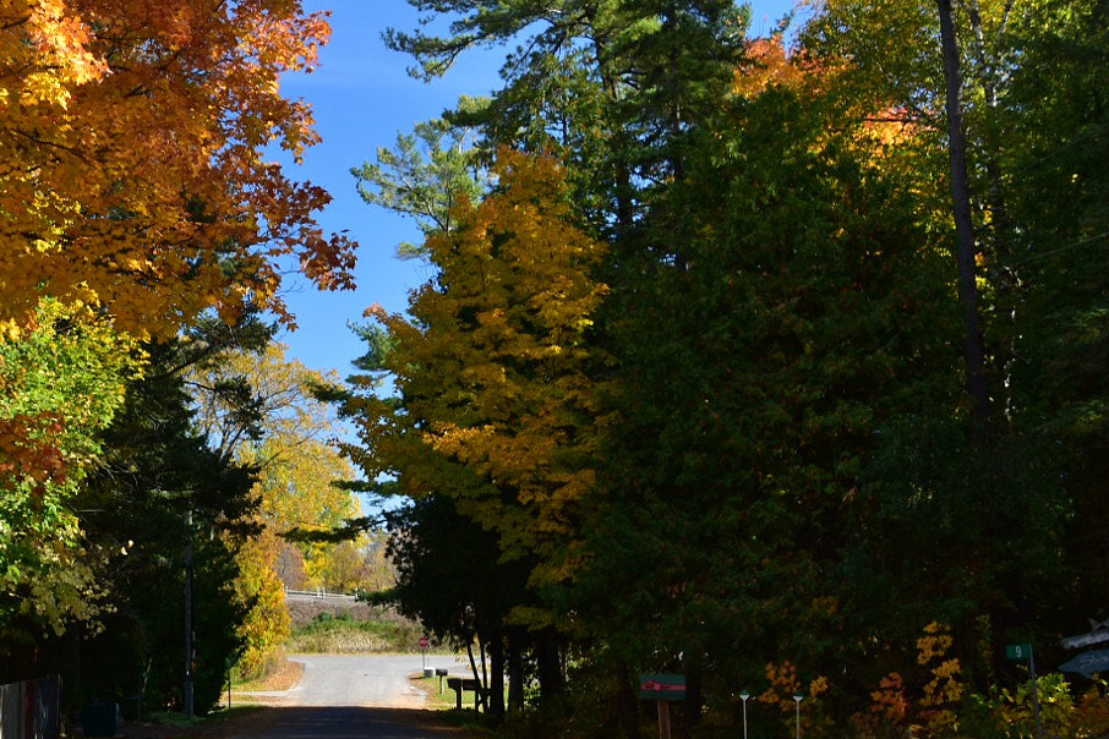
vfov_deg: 25.4
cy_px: 276
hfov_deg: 35.7
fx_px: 1633
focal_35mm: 53
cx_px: 158
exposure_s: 1/100
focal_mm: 20
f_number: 7.1
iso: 100
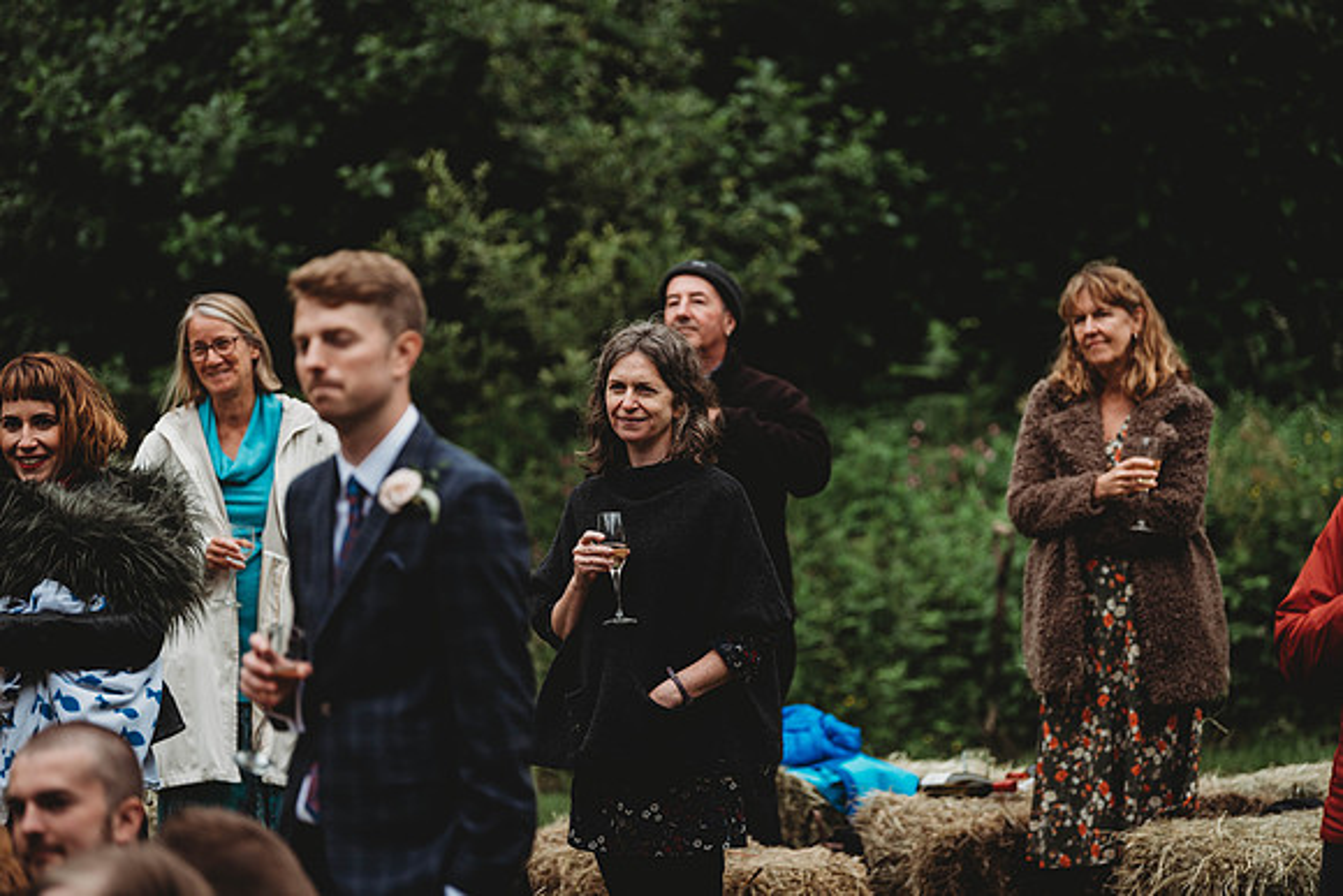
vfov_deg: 9.2
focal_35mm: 150
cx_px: 672
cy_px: 448
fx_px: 5597
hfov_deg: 13.7
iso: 160
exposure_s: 1/160
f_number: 2.8
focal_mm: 150
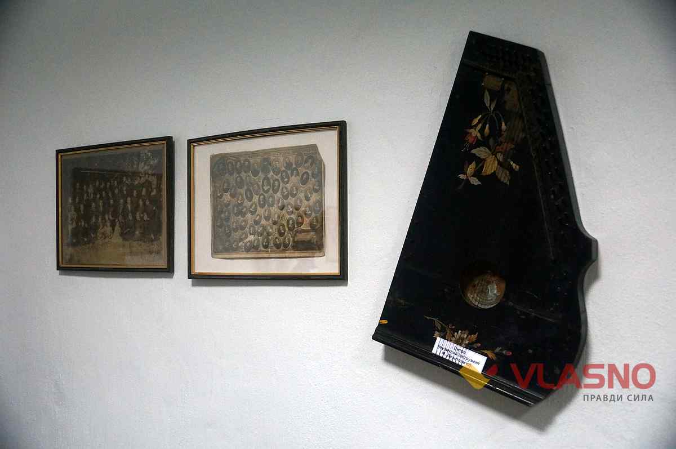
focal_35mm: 39
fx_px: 731
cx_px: 338
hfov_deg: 49.6
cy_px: 224
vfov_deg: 34.1
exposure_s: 1/60
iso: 1250
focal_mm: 26
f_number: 4
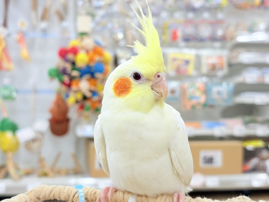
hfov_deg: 36.8
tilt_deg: -1.1
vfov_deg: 28.0
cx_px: 134
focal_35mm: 52
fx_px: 404
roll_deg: +0.6
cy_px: 101
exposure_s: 1/50
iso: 40
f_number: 1.6
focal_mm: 5.96
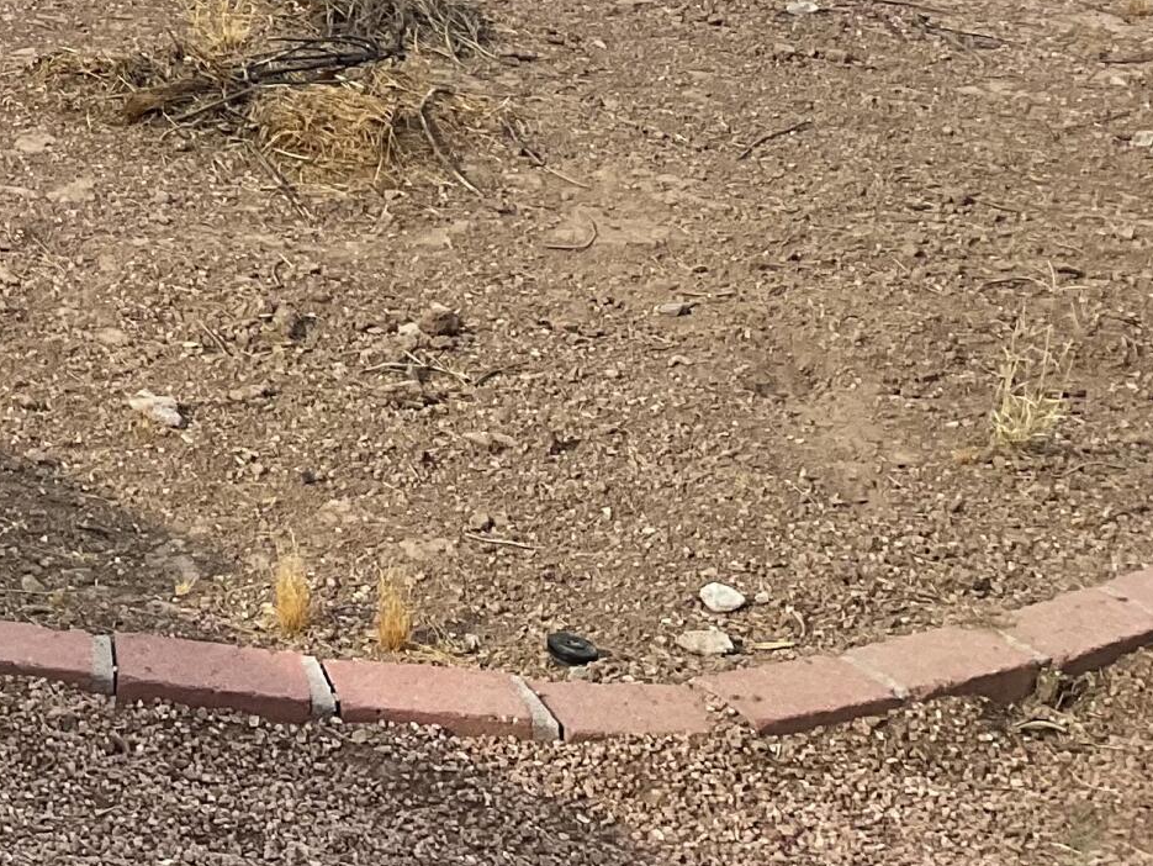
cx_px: -651
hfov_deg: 18.3
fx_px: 3099
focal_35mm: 93
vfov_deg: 14.6
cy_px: -493
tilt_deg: -7.7
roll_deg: -1.5
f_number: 1.8
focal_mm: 3
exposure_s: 1/1577
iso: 16
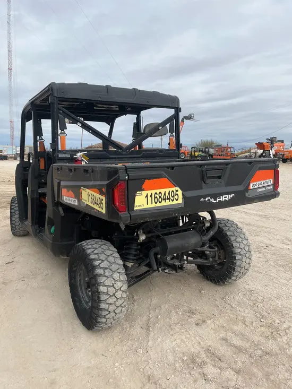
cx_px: 146
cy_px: 194
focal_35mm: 26
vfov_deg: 67.3
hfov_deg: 53.1
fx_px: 292
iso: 50
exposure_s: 1/3521
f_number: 1.6
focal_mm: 5.1
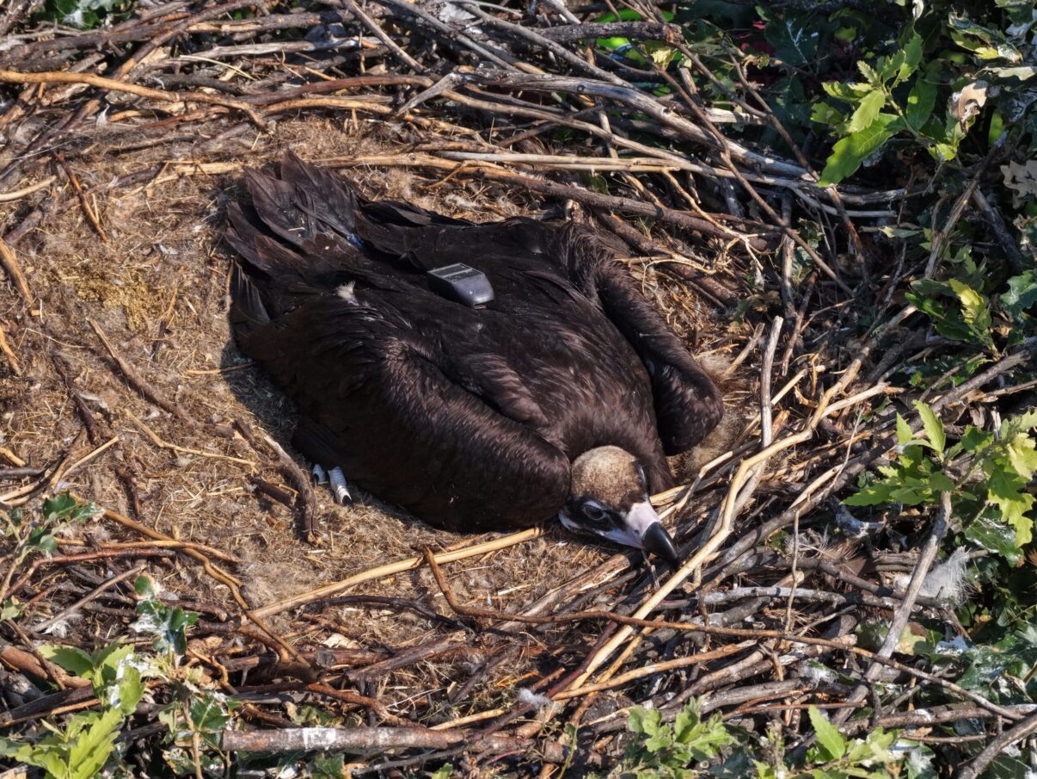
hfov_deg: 11.8
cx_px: 518
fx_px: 5034
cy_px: 390
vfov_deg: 8.8
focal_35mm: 168
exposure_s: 1/1600
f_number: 2.8
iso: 200
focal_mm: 40
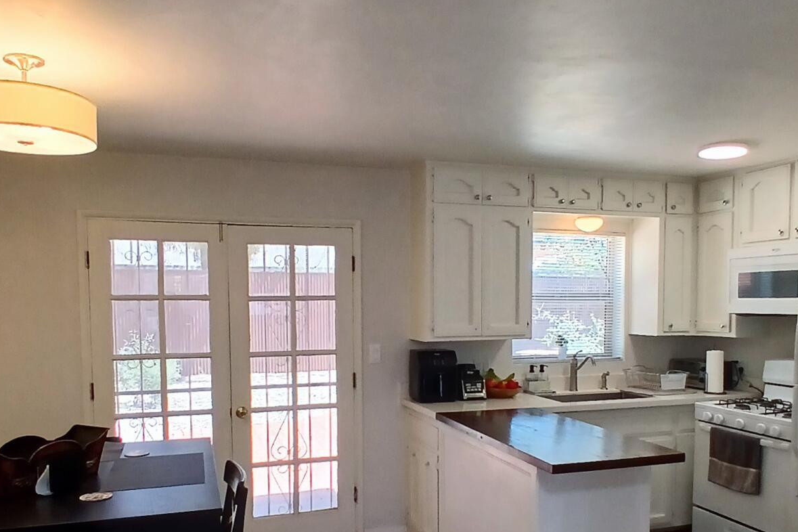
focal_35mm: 30
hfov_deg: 61.9
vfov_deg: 43.1
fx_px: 665
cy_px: 347
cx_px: 425
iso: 80
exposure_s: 1/40
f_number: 2.2
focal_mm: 1.4
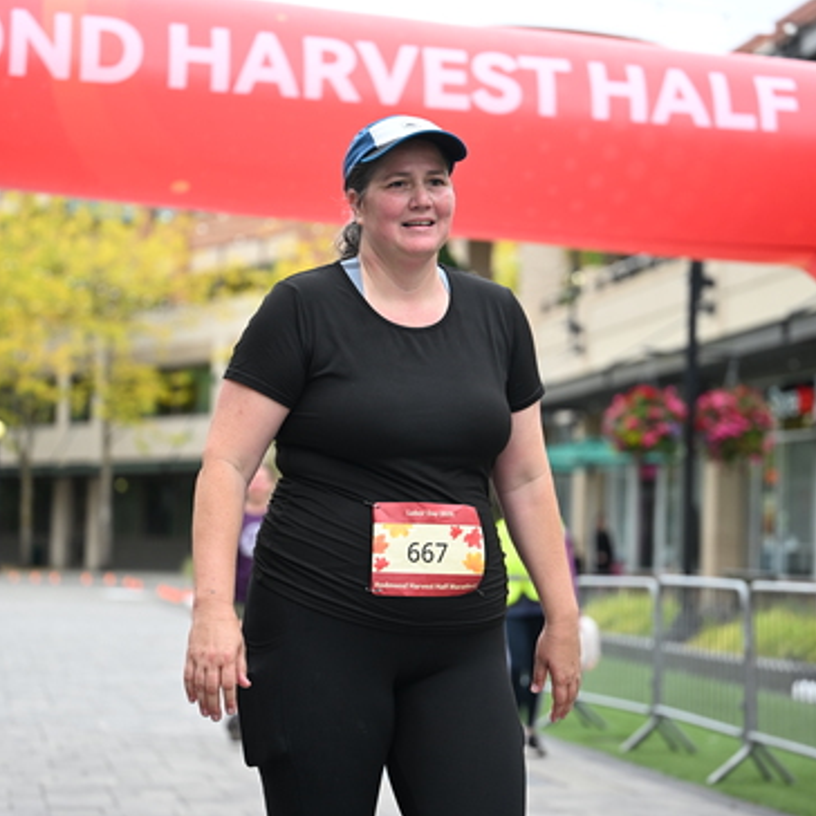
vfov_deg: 18.3
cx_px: 407
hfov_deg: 18.3
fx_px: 2534
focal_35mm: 95
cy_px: 426
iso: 400
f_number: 2.8
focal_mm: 74
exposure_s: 1/1250
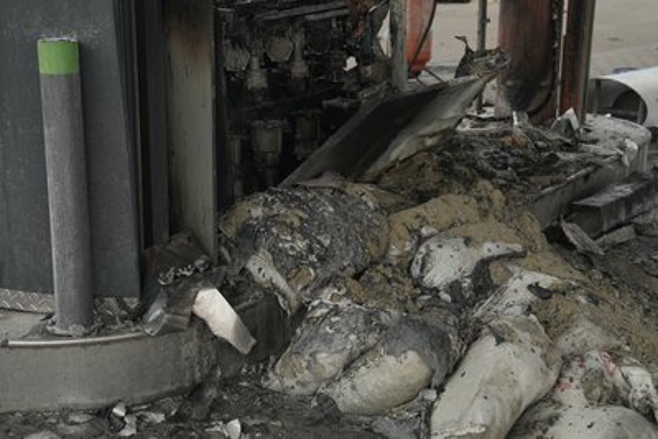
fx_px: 1170
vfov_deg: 21.3
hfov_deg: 31.4
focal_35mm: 64
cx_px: 329
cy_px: 220
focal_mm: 64
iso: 160
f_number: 5.6
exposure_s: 1/60
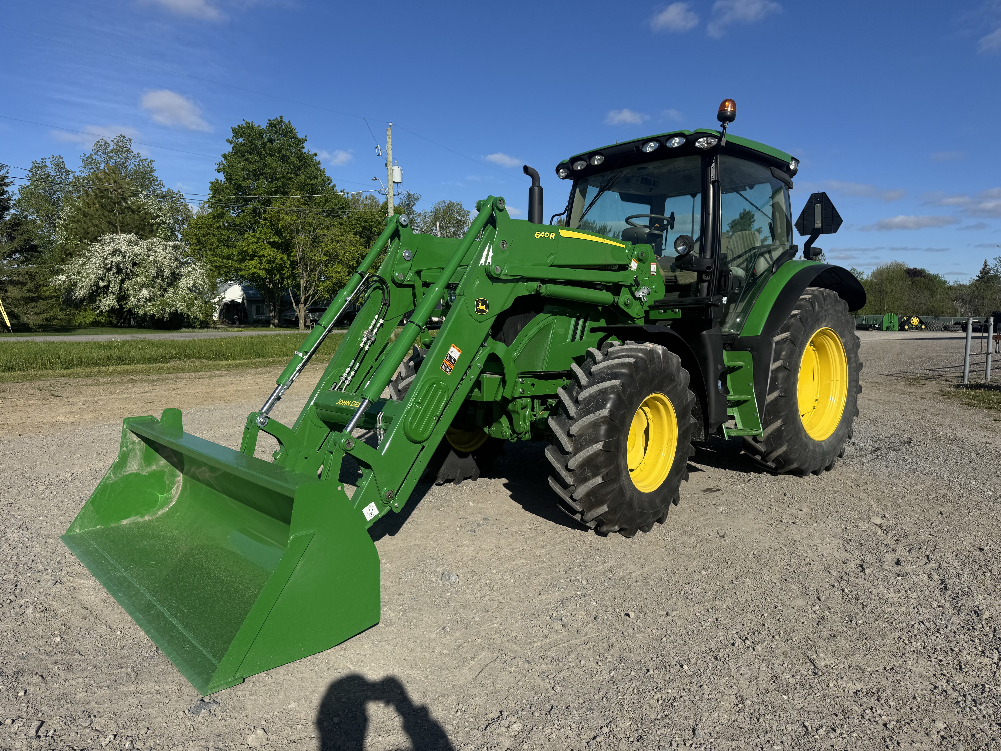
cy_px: 376
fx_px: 694
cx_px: 500
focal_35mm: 24
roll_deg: +0.4
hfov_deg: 71.6
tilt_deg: -4.2
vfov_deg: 56.8
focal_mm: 6.76
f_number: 1.78
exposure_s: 1/5814
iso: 80
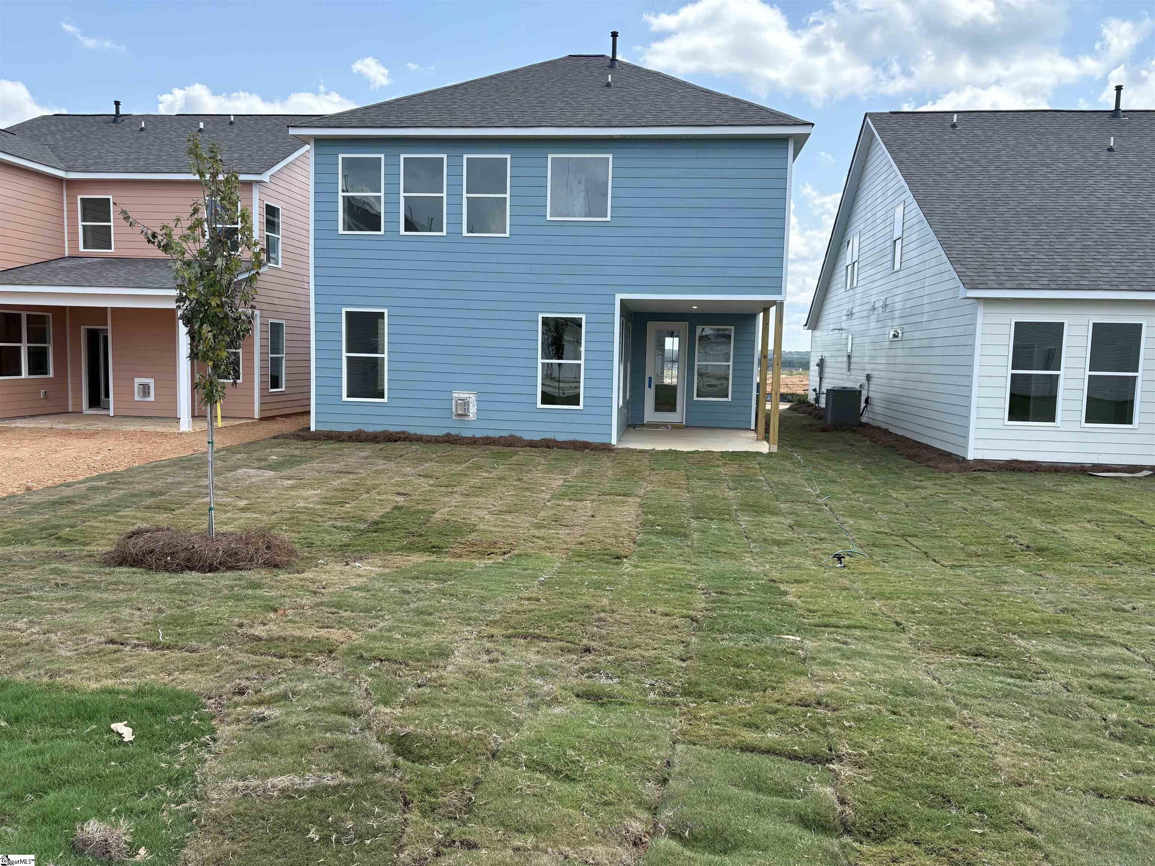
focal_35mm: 26
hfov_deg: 67.3
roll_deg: -0.9
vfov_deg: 53.1
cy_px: 433
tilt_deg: -4.8
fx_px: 868
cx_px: 578
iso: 64
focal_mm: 5.96
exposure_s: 1/2012
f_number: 1.6
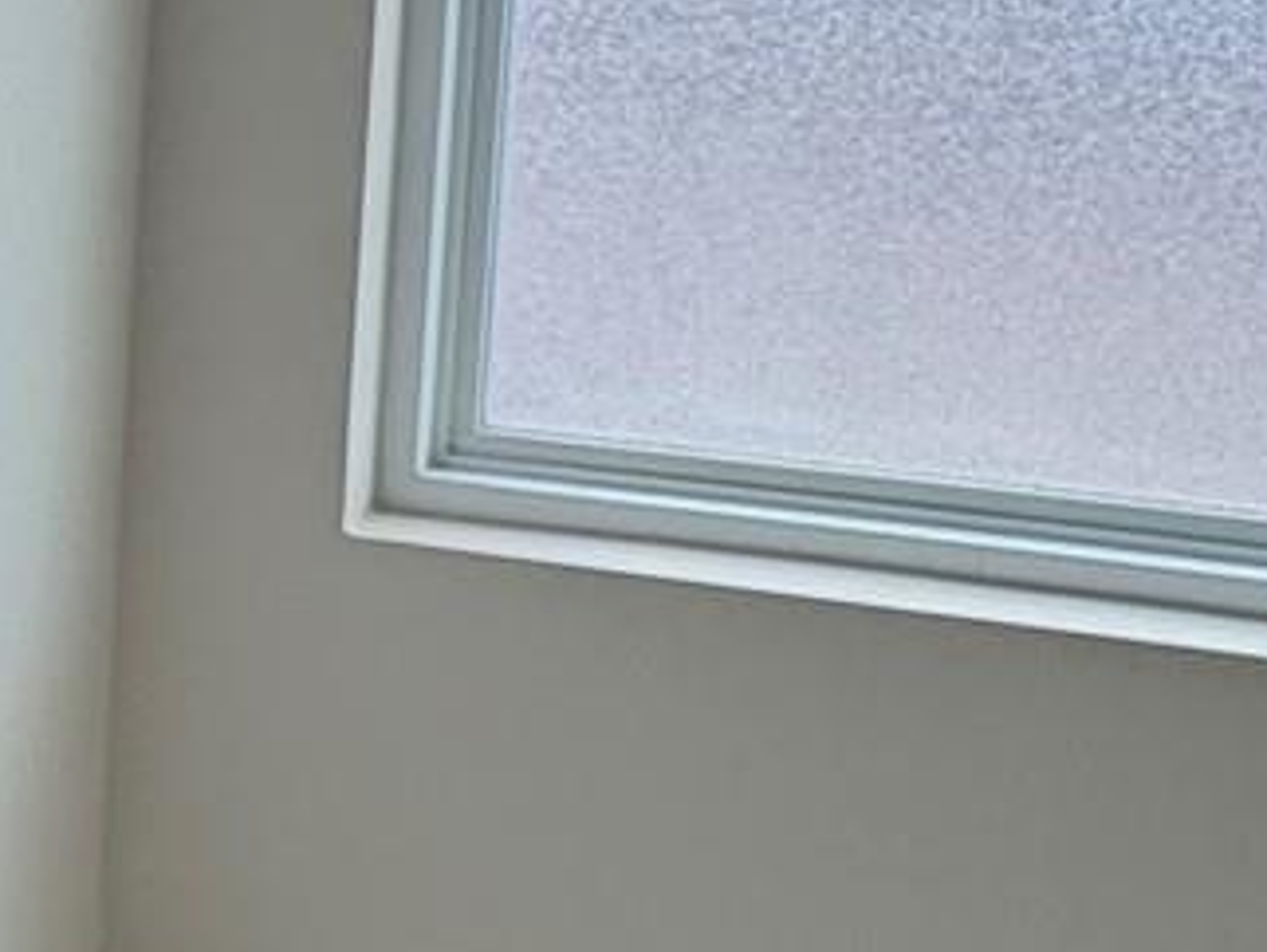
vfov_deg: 16.6
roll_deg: -0.4
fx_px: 3260
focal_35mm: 89
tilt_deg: -11.0
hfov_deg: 18.0
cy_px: 299
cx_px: -948
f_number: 2.2
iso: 50
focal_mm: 2.22
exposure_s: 1/120
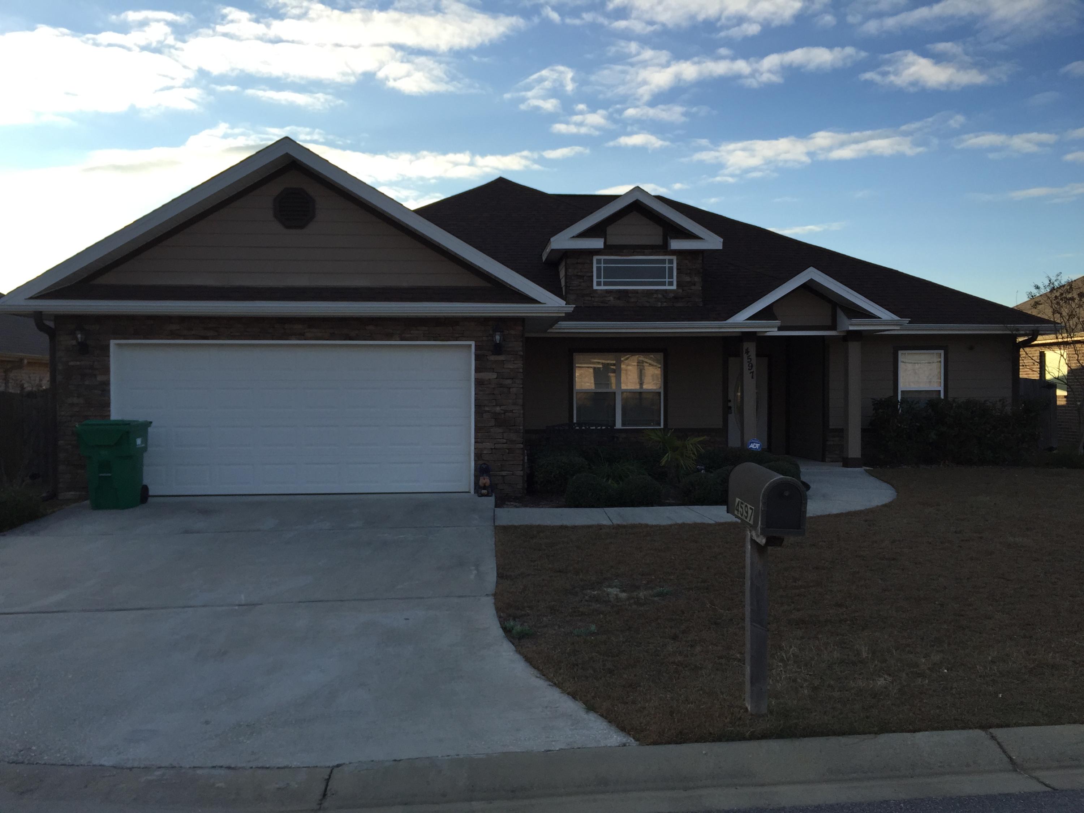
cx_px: 542
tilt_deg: -1.3
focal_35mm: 29
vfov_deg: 48.2
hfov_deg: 61.7
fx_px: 908
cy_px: 406
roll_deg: -0.6
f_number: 2.2
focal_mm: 4.15
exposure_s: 1/989
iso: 32
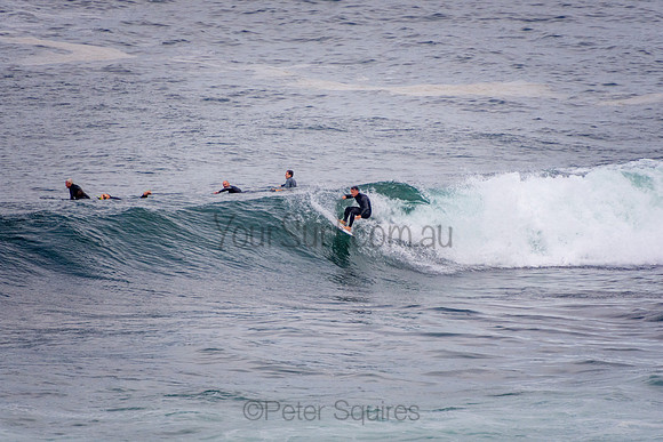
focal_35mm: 600
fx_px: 11052
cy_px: 221
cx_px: 332
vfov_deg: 2.3
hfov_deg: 3.4
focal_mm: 400
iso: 1000
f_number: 5.6
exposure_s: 1/250
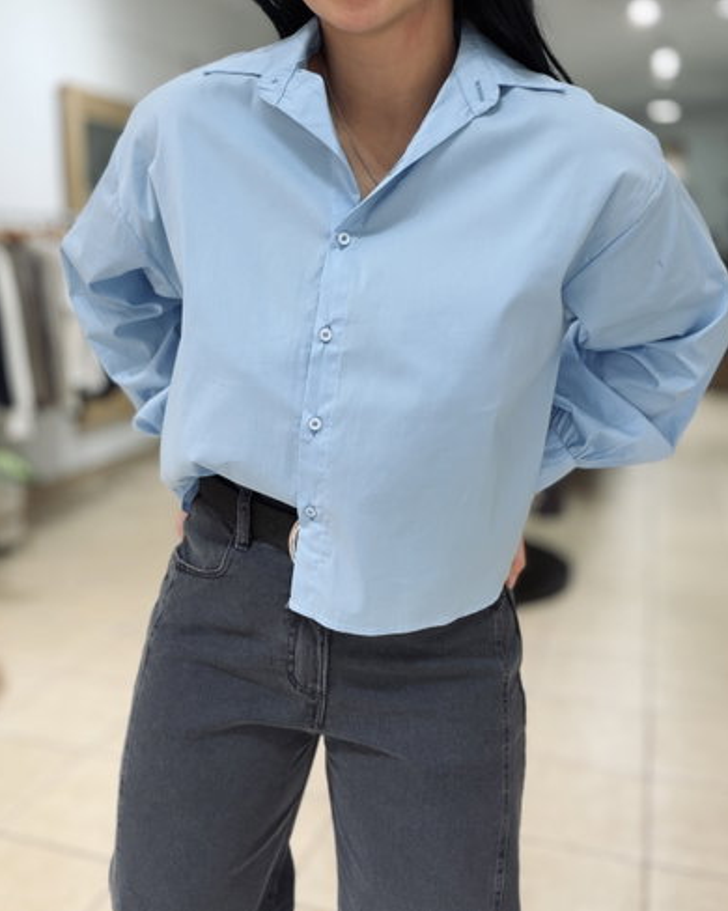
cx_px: 362
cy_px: 421
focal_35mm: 32
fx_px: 862
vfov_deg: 55.6
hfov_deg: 45.8
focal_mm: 2.71
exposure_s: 1/64
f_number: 1.9
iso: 80
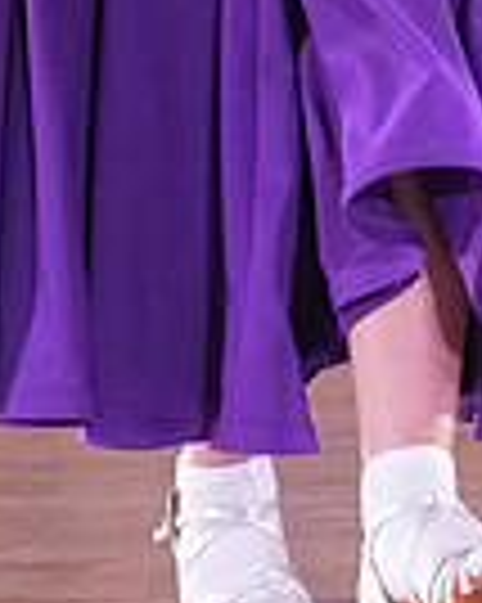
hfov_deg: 3.6
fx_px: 7766
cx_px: 399
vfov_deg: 4.4
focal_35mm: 435
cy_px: -585
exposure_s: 1/400
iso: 8000
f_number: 5
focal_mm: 107
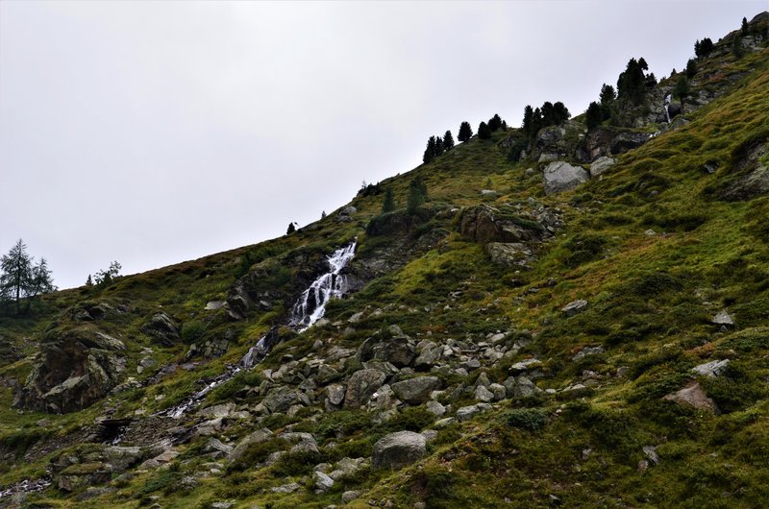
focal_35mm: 52
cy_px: 254
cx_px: 384
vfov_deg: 25.6
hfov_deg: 37.9
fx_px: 1119
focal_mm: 35
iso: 320
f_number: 9
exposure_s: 1/125
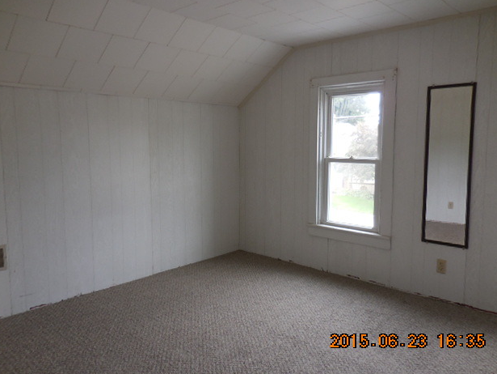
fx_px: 374
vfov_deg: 53.1
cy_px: 185
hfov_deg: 67.3
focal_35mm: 26
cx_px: 248
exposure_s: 1/30
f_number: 3.3
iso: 125
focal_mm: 4.5
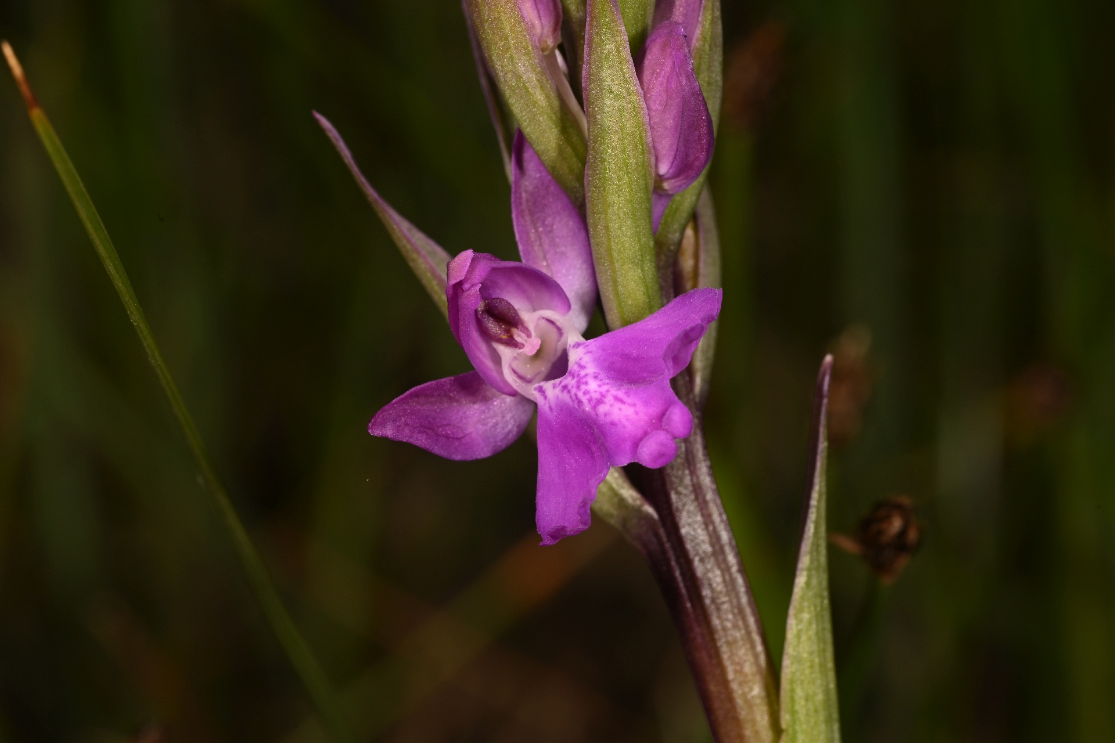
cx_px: 558
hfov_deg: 19.5
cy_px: 372
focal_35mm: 105
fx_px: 3252
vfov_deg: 13.0
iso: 160
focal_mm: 105
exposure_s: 1/200
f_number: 25
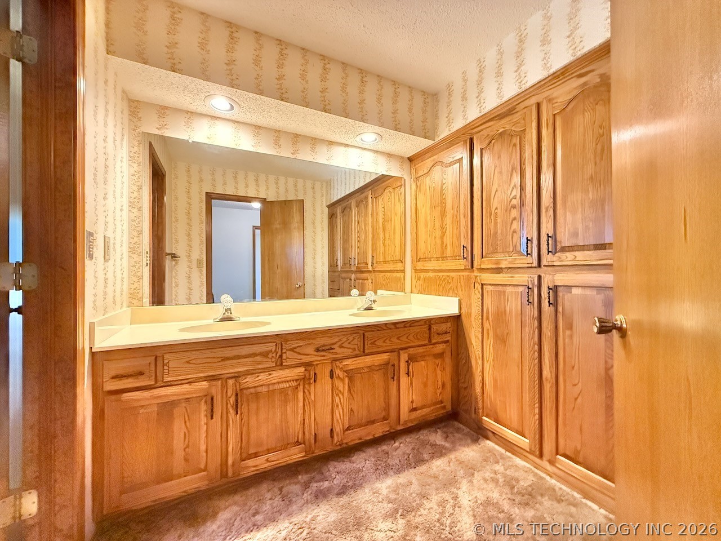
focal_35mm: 14
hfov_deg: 102.1
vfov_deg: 85.7
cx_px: 360
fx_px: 292
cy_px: 270
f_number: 2.2
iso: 1250
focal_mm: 2.22
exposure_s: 1/60
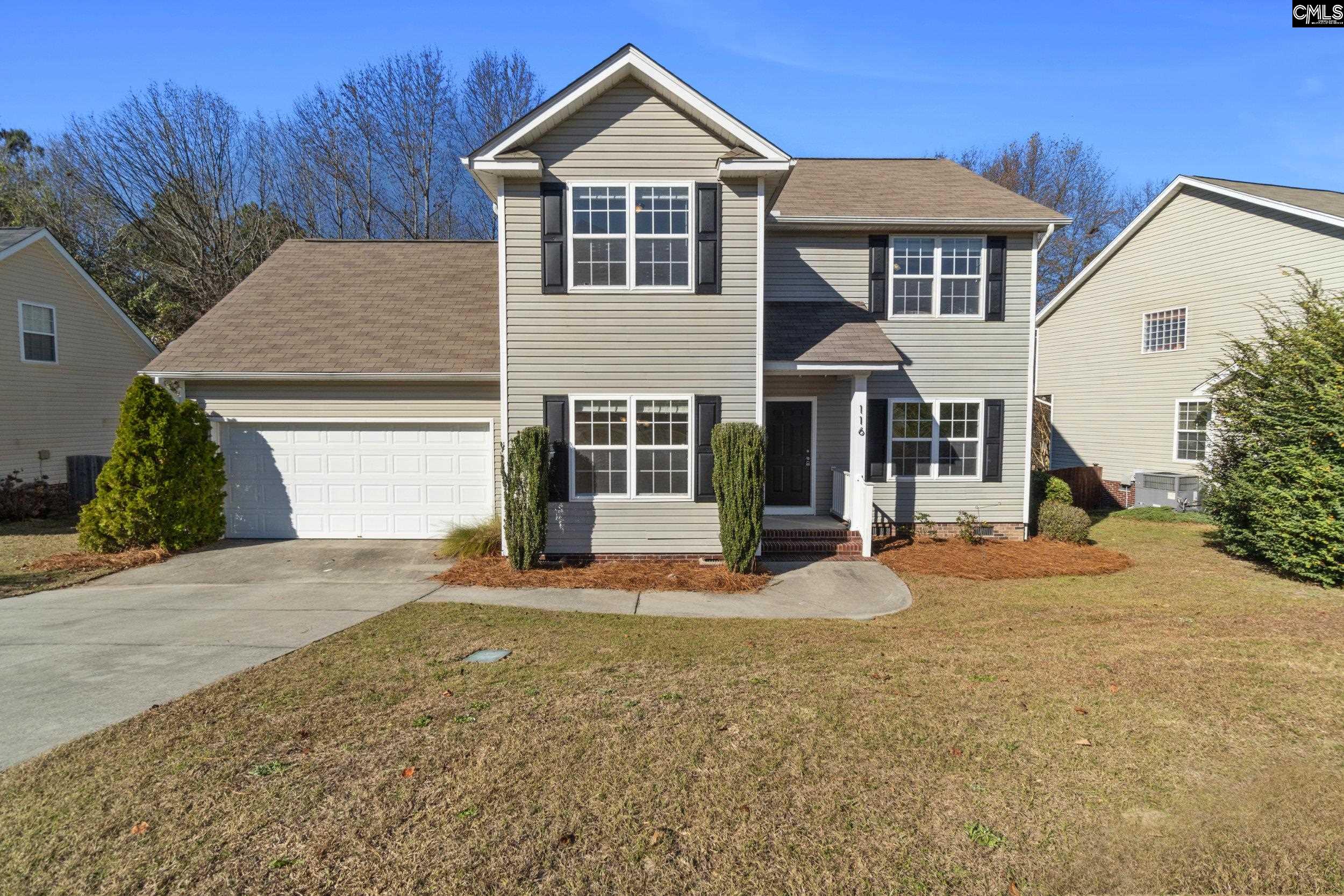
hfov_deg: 100.4
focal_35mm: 15
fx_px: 560
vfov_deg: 77.3
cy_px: 448
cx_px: 672
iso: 250
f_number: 8
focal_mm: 10
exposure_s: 1/1000
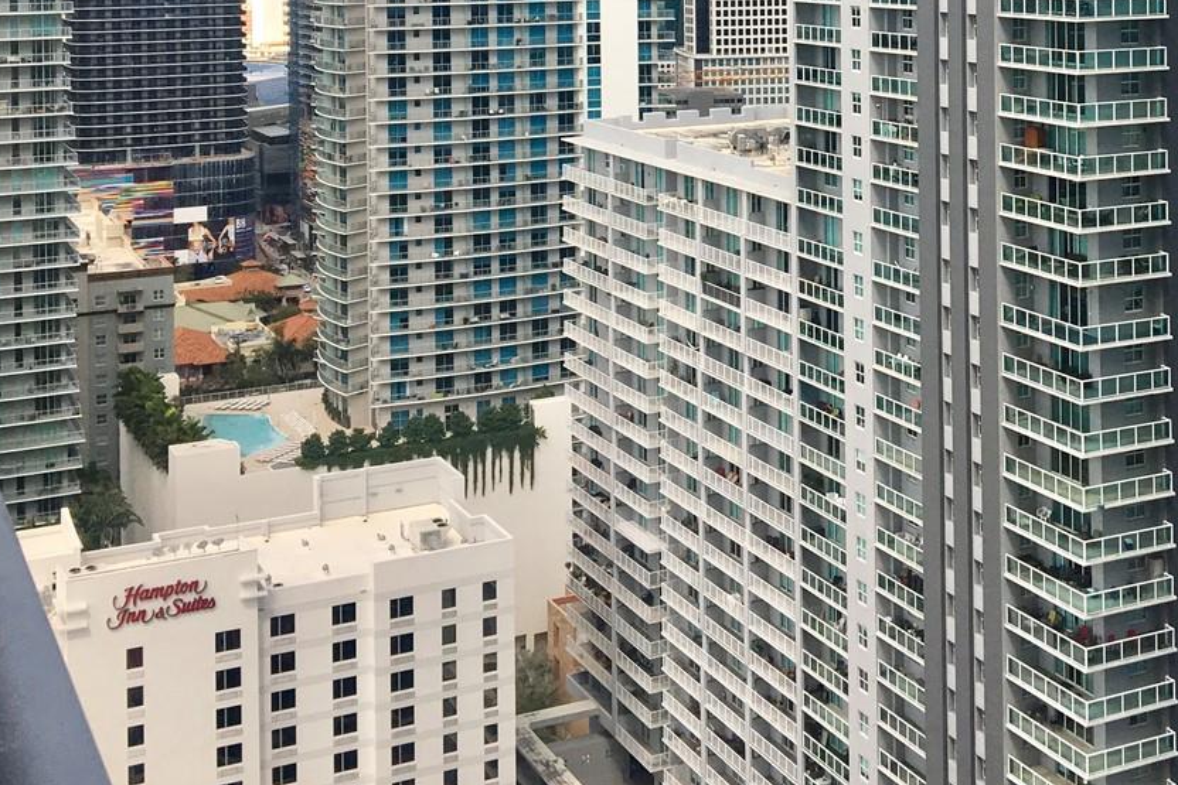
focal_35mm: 58
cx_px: 861
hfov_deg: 33.9
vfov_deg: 22.3
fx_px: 1898
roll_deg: +0.7
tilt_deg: -1.9
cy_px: -38
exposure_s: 1/1425
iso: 32
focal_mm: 4.15
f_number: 2.2
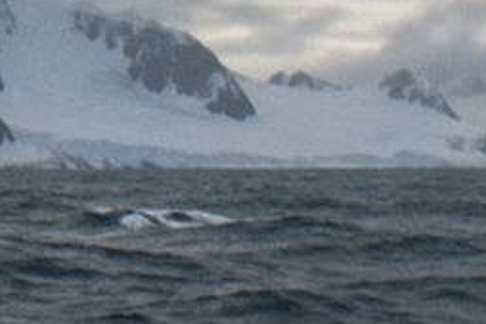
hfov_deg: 14.9
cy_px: 274
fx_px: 1862
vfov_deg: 9.9
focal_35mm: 138
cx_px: 205
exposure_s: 1/400
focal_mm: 35
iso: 400
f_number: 7.1
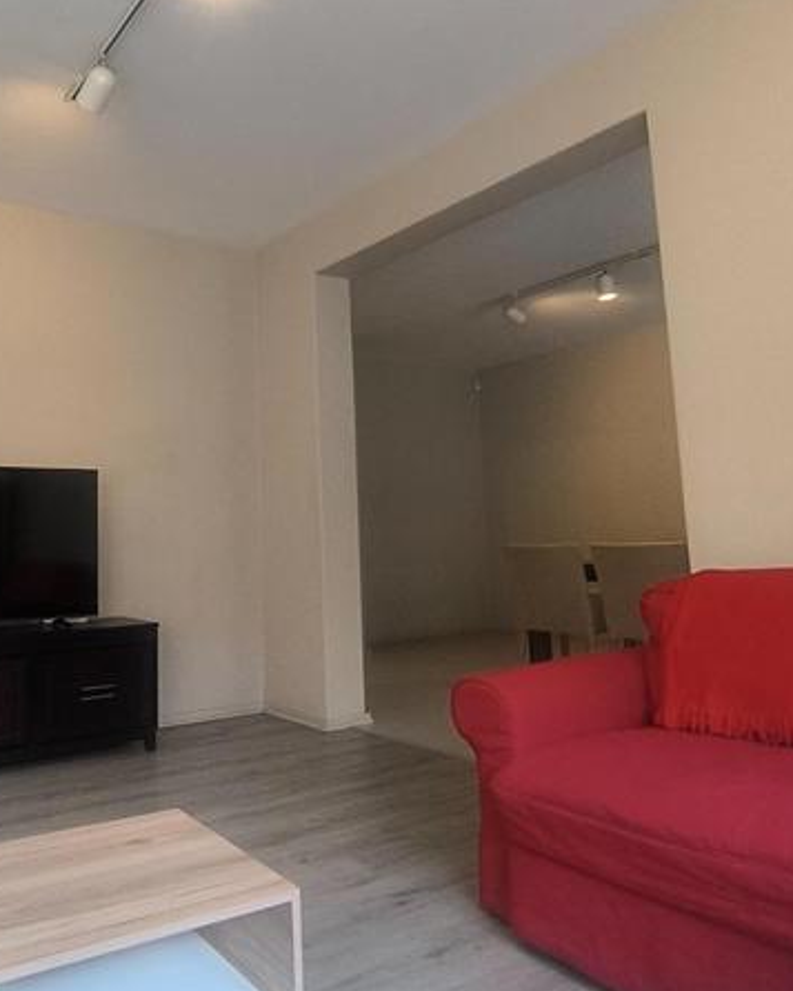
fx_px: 821
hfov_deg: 50.3
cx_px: 242
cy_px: 440
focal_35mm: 28
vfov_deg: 62.0
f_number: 2.2
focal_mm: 1.65
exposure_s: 1/50
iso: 200
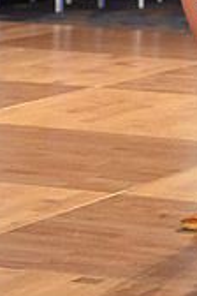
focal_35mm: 297
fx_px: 2438
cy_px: -129
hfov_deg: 4.6
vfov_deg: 6.8
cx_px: 266
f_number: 5
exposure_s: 1/320
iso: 2000
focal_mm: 86
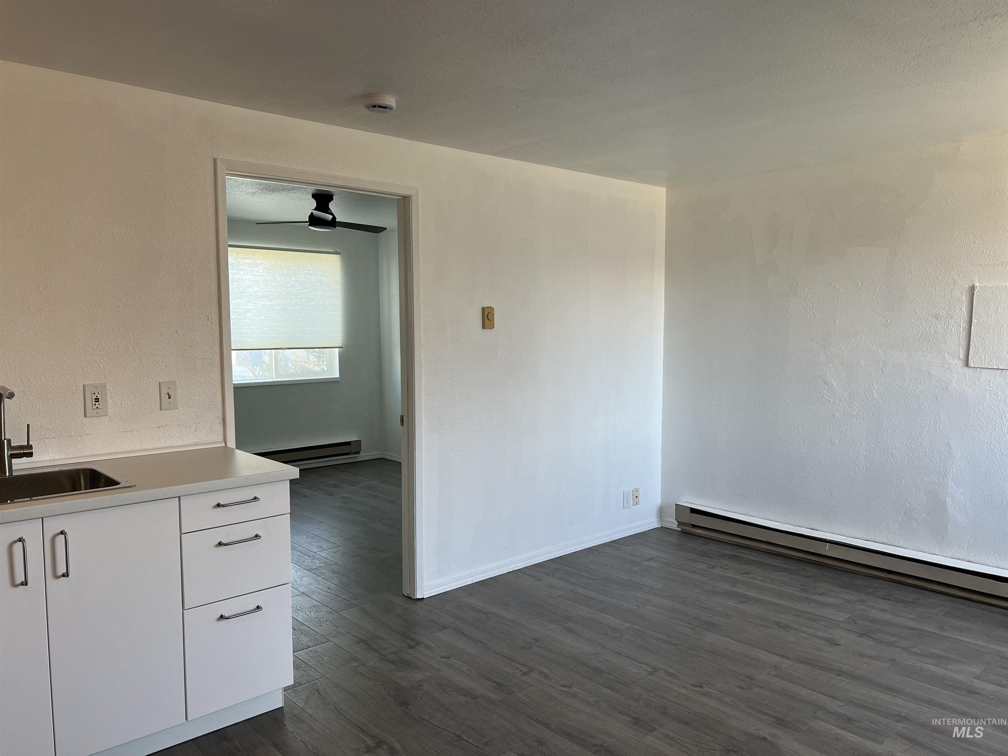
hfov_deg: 67.3
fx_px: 757
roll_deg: -0.4
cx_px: 504
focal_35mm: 26
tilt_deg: -5.1
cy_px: 378
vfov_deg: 53.1
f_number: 1.5
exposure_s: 1/120
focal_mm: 5.7
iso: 80
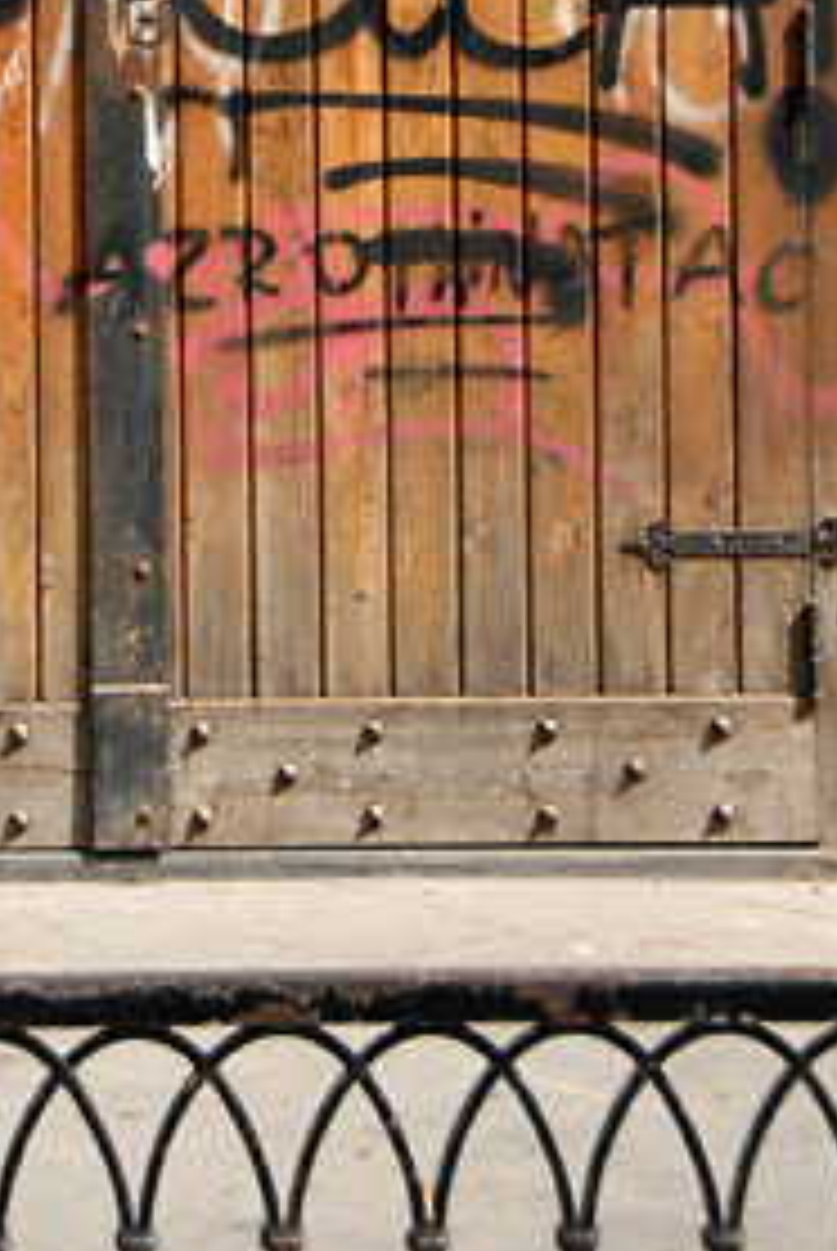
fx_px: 6053
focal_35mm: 174
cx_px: 61
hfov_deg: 7.9
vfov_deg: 11.6
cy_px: -104
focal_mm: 52
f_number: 5
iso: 200
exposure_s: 1/160
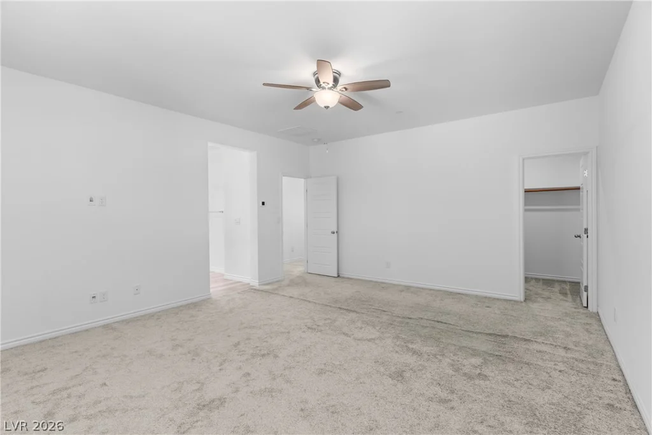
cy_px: 218
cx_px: 326
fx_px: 308
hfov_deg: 93.3
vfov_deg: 70.5
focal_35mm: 17
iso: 400
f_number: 8
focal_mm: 17
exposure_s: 1/8
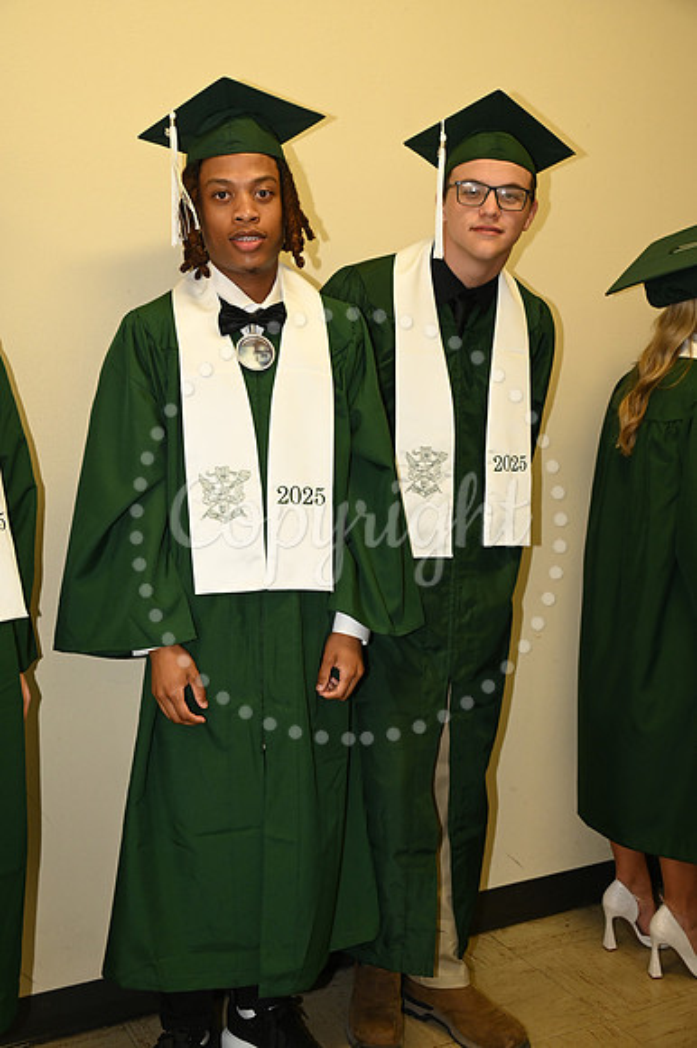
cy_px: 524
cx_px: 348
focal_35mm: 41
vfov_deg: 47.4
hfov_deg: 32.6
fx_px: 1192
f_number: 5.6
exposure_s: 1/60
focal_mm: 41
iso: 1600
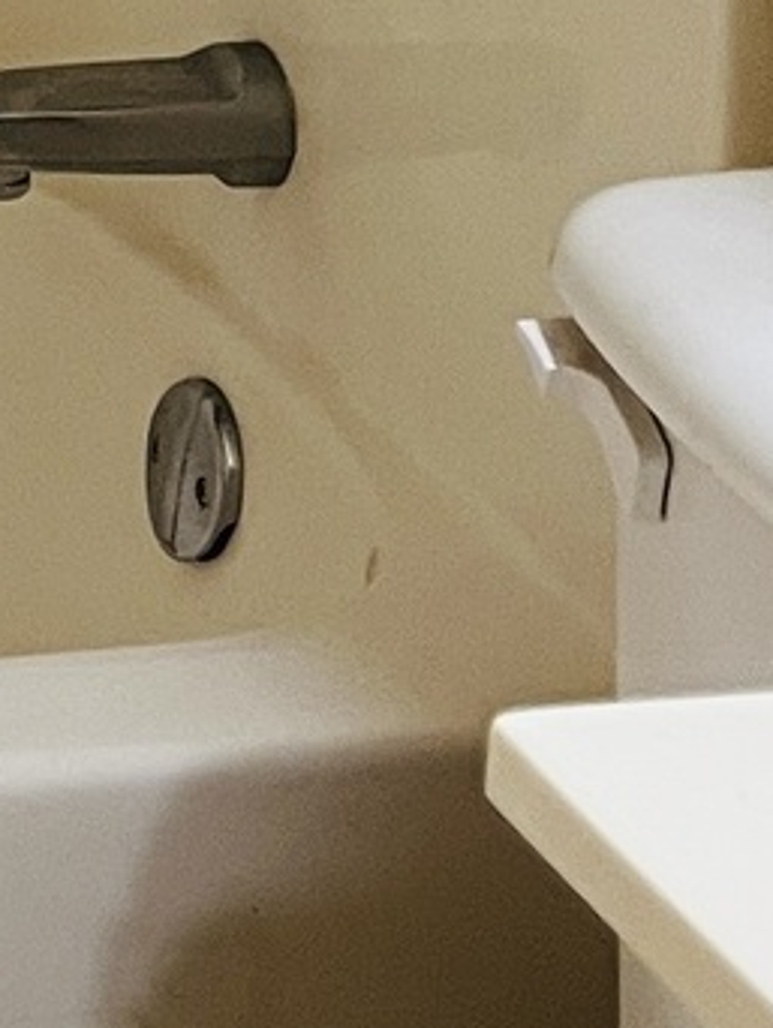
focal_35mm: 175
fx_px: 5204
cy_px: -1139
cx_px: -1287
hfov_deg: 7.7
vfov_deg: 10.3
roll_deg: +0.5
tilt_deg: -8.3
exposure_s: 1/72
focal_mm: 5.1
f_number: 1.6
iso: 125
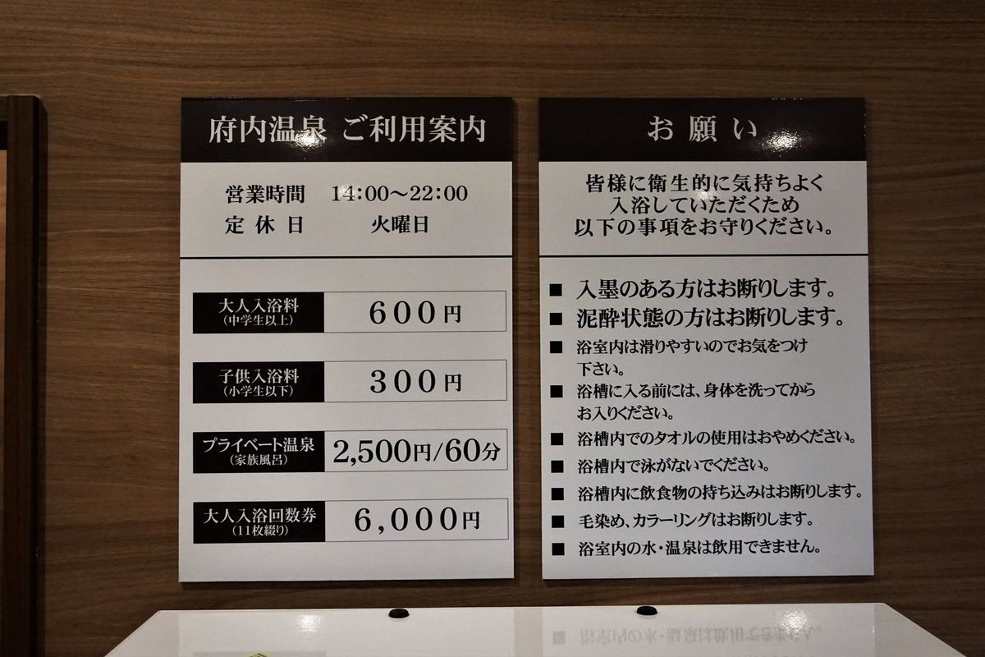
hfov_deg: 55.1
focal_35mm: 34
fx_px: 944
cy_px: 328
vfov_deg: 38.4
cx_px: 492
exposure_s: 1/160
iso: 2500
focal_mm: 23
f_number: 4
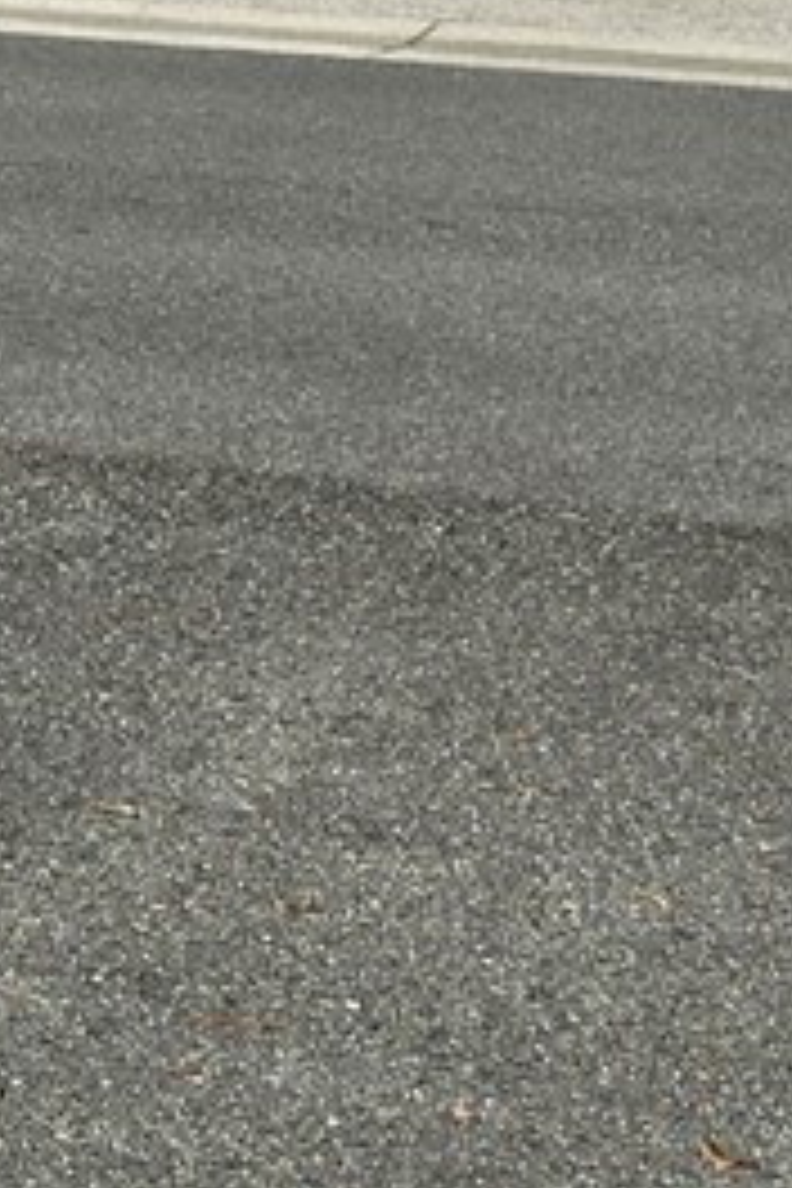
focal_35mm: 145
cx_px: -1215
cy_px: -824
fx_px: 4785
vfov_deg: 13.0
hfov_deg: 8.5
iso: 12
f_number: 1.7
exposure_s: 1/909
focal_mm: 6.3
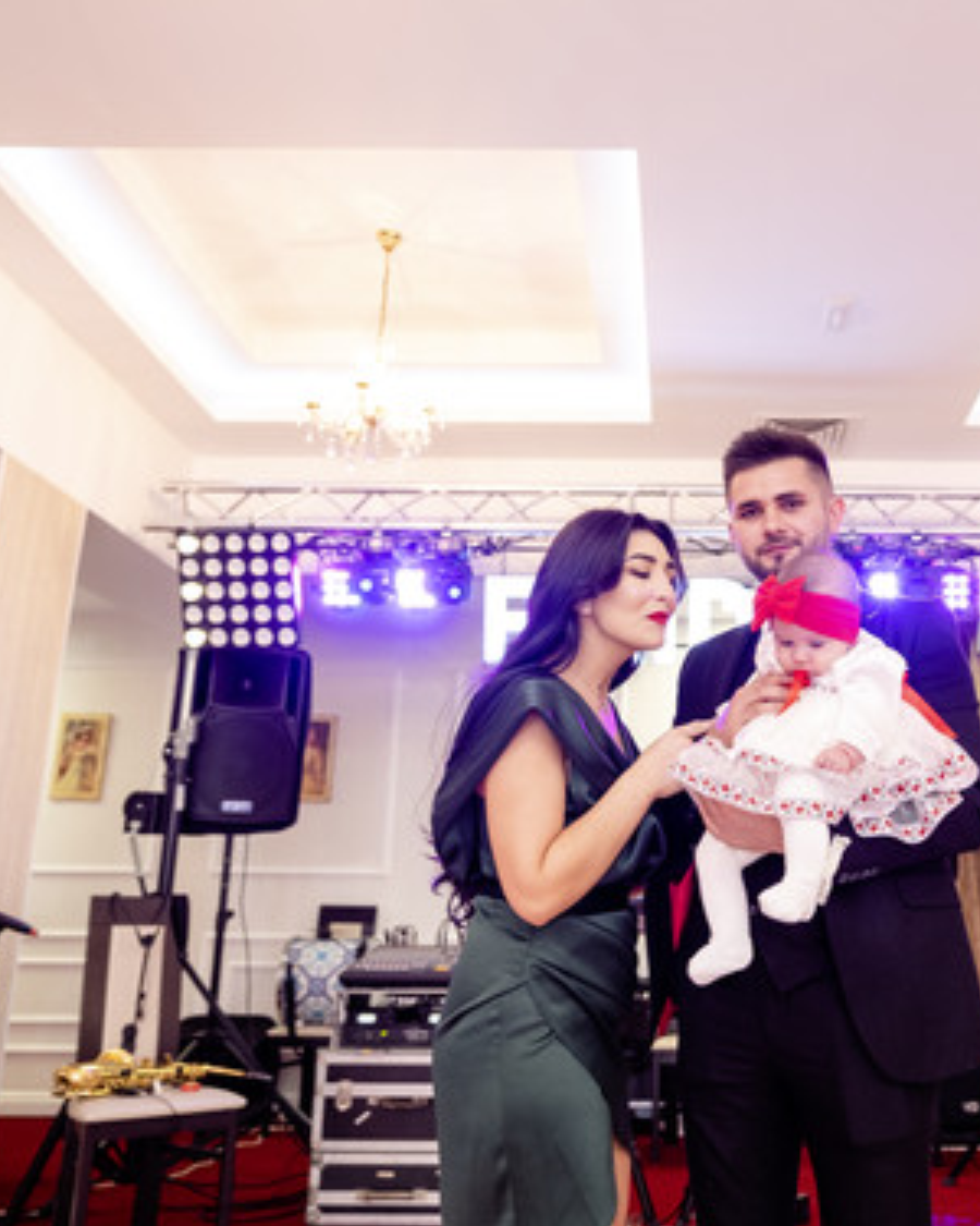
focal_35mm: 32
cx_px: 689
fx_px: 1160
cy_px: 590
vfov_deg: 55.6
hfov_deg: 44.8
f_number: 2
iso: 640
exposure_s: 1/125
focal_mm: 13
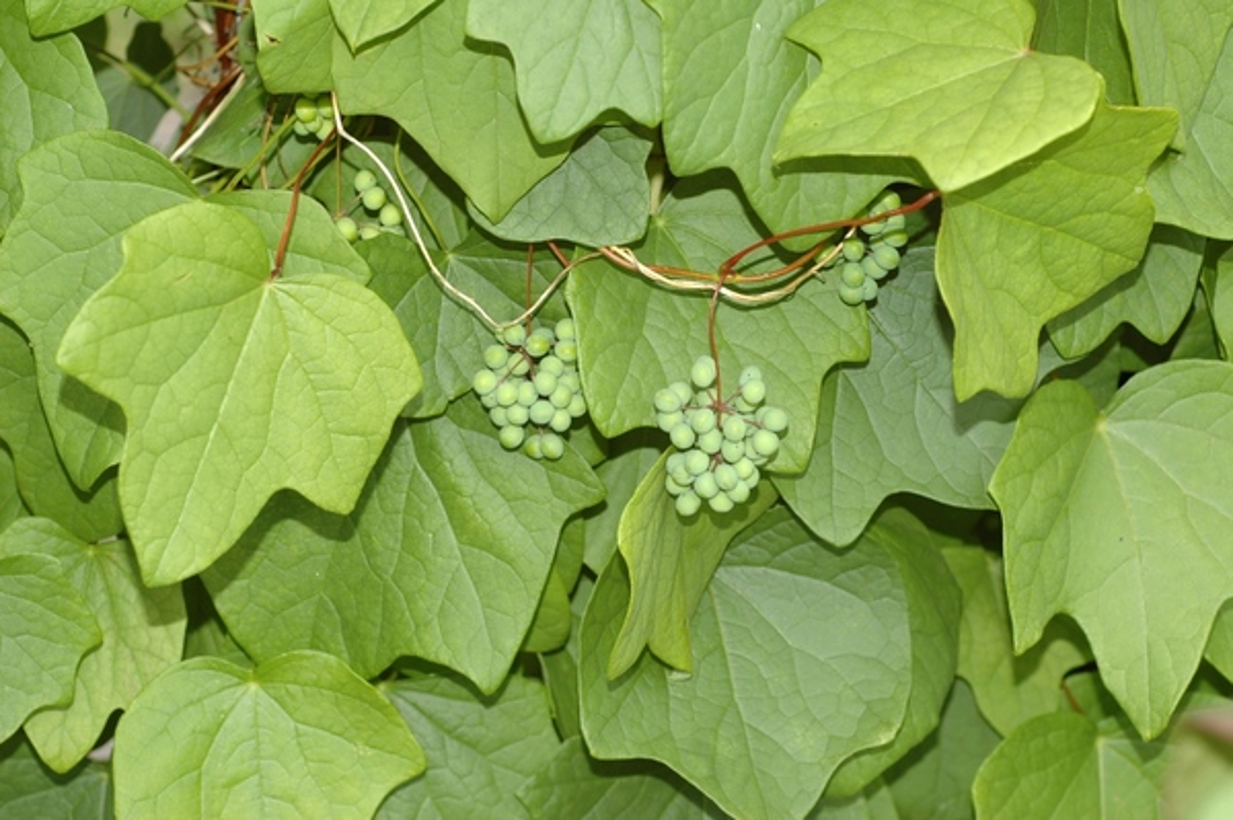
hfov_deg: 22.6
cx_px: 616
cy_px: 410
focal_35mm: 90
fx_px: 3080
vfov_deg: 15.2
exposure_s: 1/60
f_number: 6.3
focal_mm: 60
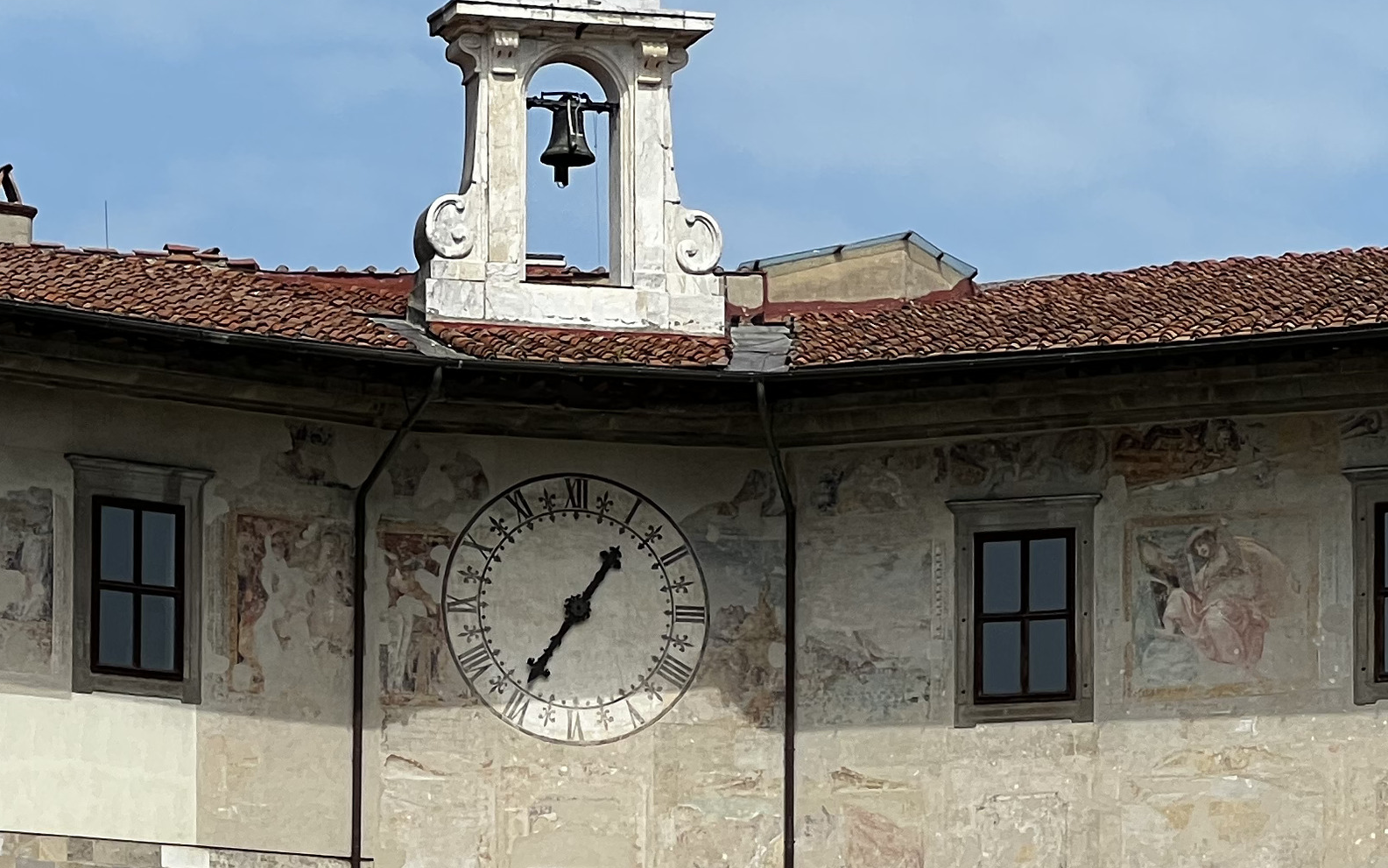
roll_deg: +0.1
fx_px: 7793
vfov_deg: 6.3
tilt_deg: +4.4
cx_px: 540
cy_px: 1301
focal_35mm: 206
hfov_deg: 10.2
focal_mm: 9
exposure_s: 1/1119
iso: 32
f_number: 2.8
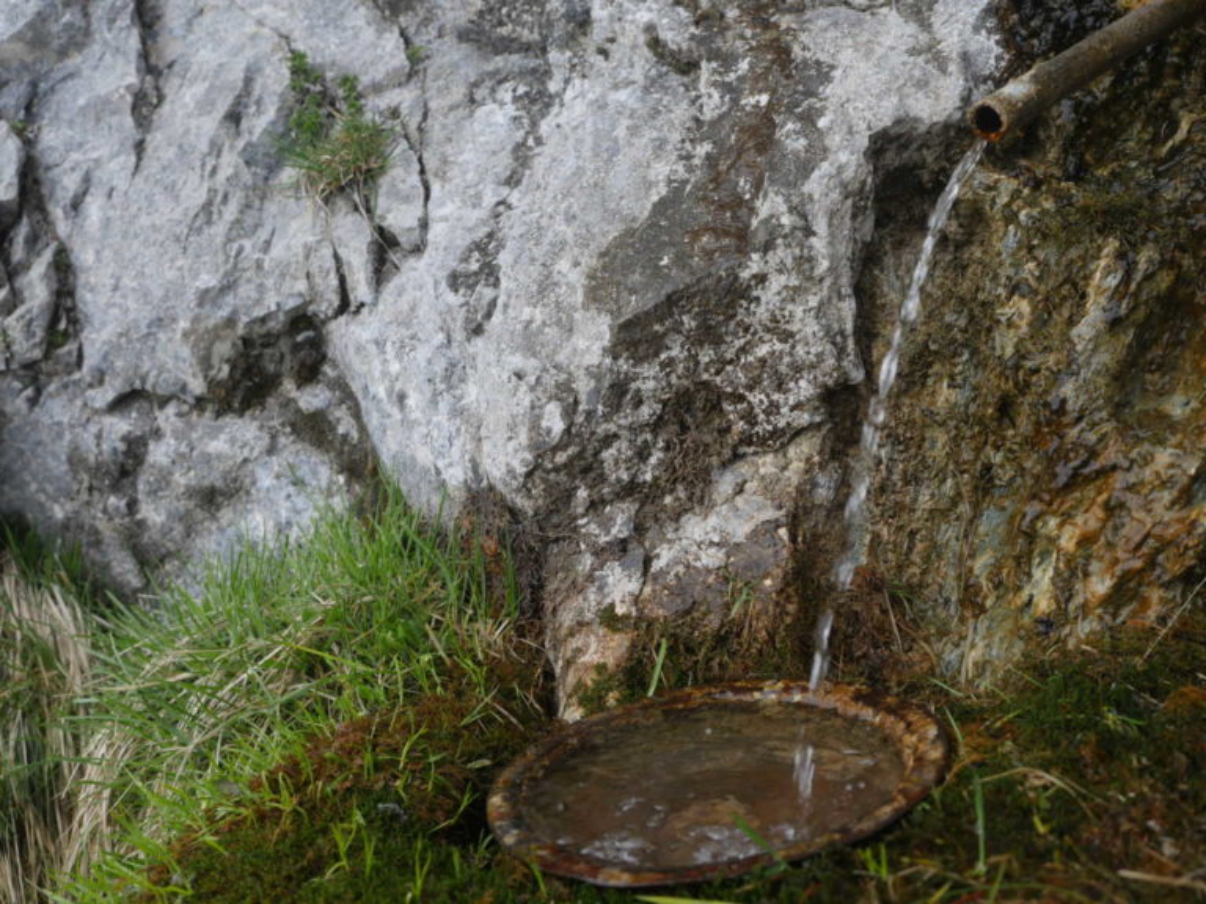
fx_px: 1115
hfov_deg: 56.8
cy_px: 452
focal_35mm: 32
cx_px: 603
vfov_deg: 44.2
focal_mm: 16
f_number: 3.2
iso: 200
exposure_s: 1/160
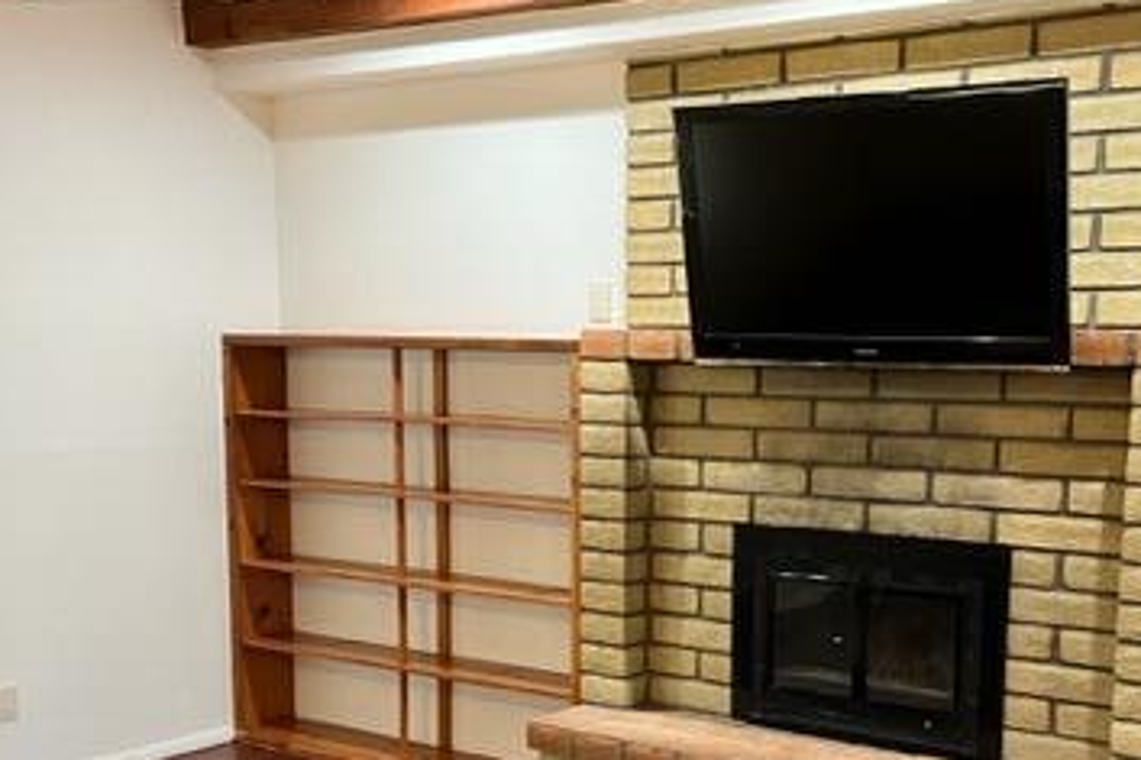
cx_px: 714
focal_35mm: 49
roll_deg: -1.2
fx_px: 1552
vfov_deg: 27.0
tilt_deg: -7.6
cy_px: 608
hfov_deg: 40.1
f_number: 1.5
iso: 320
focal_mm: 5.7
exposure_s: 1/60
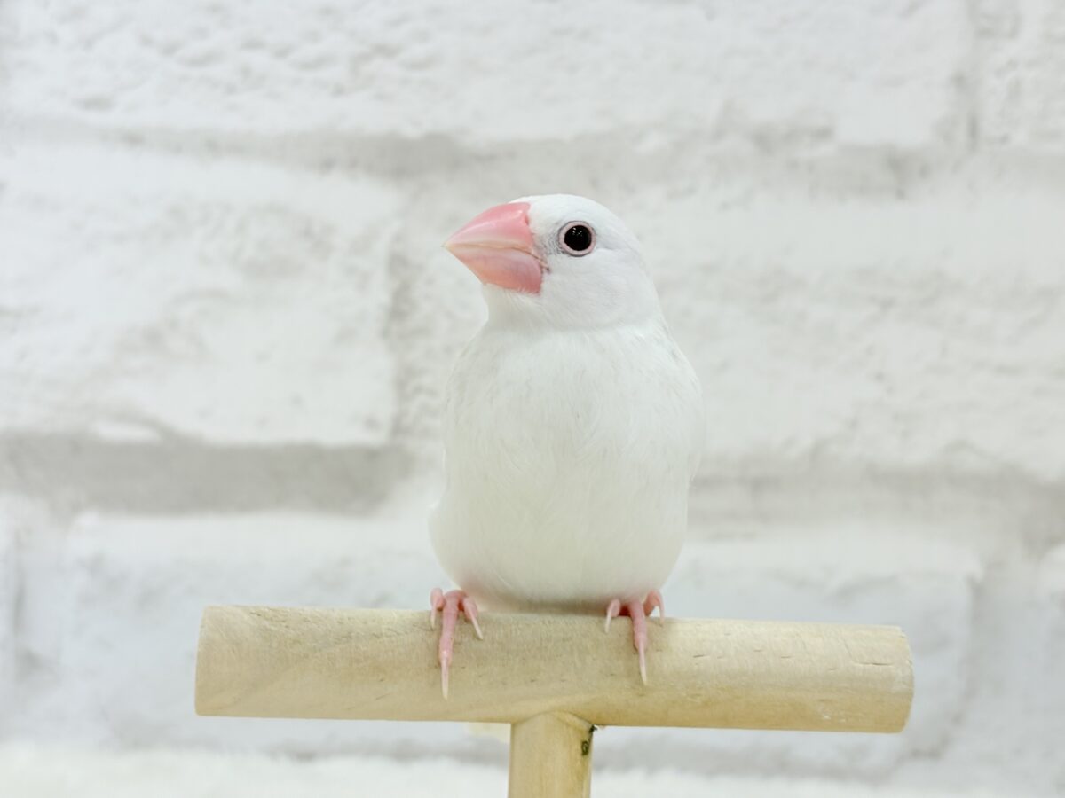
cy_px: 399
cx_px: 532
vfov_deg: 28.0
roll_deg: -1.8
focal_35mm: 52
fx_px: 1600
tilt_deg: -1.3
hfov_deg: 36.8
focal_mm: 5.96
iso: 32
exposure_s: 1/50
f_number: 1.6
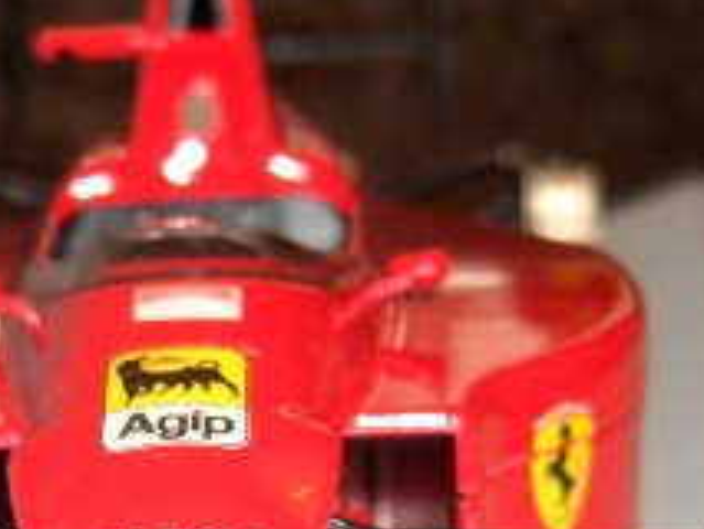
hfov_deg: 16.7
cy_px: 651
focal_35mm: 117
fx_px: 2381
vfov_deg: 12.4
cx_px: 169
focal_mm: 8
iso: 100
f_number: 4.8
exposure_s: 1/60
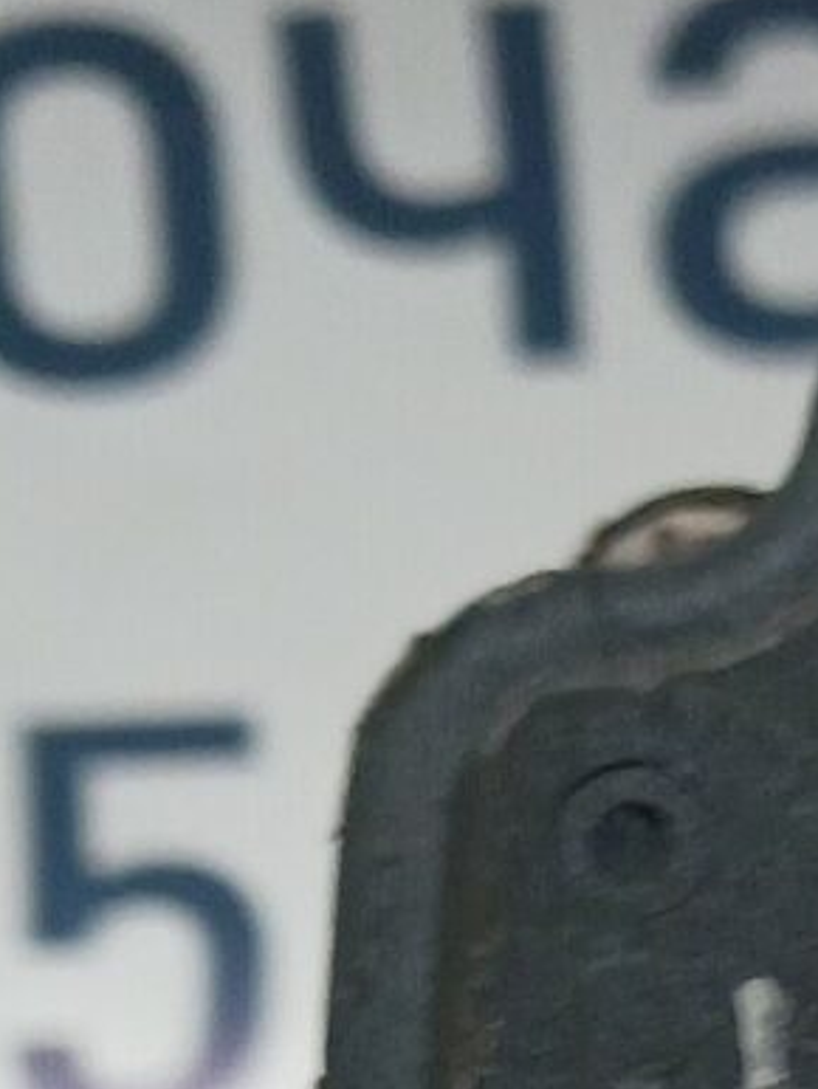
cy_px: 2240
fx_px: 5634
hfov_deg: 7.7
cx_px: 1974
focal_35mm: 179
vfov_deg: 10.1
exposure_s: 1/16.7
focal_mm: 4
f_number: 1.8
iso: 400
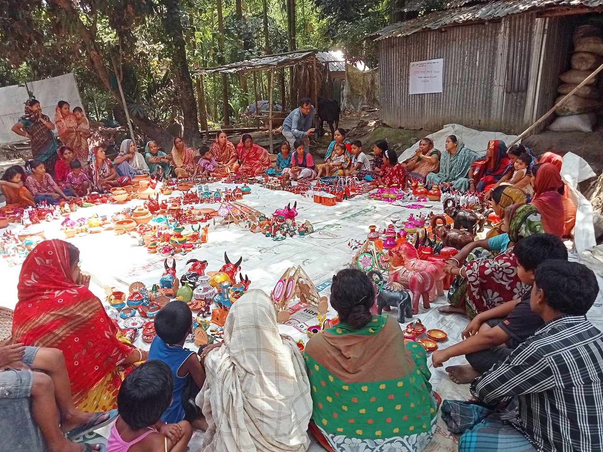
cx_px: 302
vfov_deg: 49.7
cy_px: 226
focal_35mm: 28
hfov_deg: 63.4
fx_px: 488
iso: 101
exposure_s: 1/190
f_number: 2.2
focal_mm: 3.46
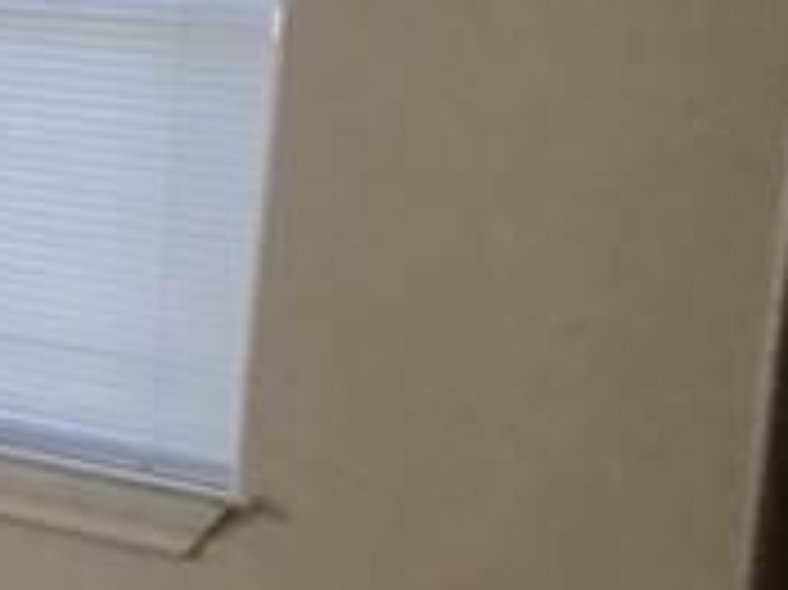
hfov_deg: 9.6
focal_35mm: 164
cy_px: 63
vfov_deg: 9.0
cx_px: -1504
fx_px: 3731
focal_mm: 4
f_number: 1.8
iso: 25
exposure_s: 1/40
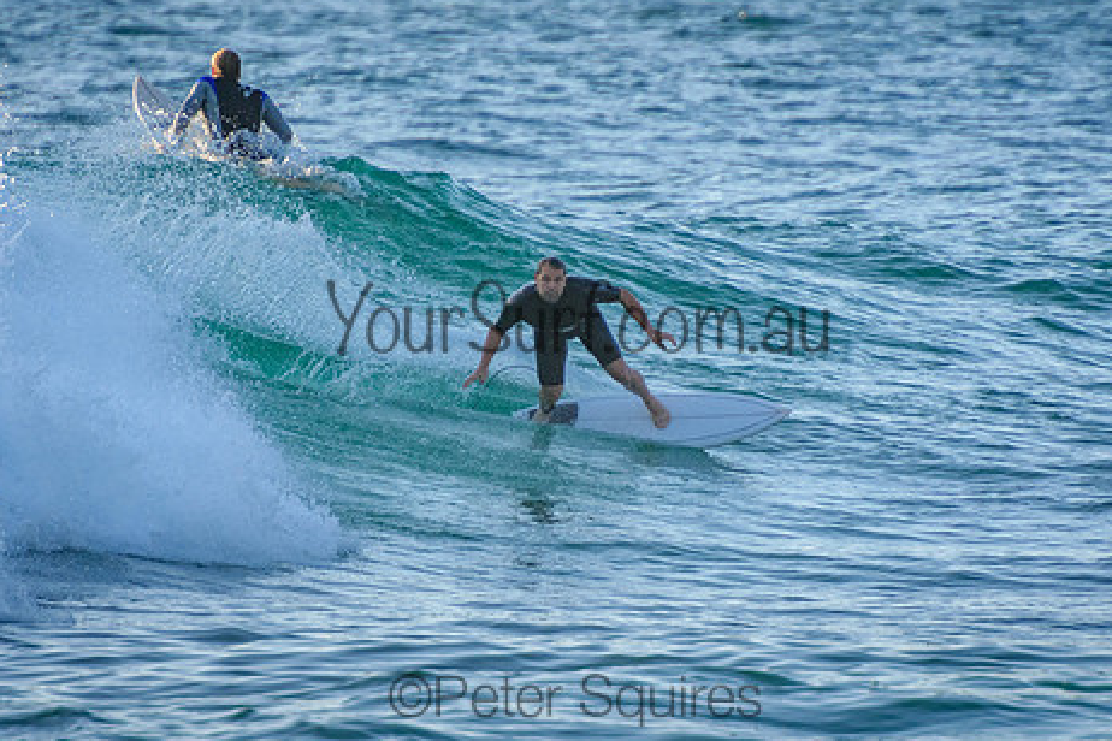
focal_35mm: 766
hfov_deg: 2.7
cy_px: 297
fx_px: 23659
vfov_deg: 1.8
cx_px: 575
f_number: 5.6
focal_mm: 400
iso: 640
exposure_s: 1/2000
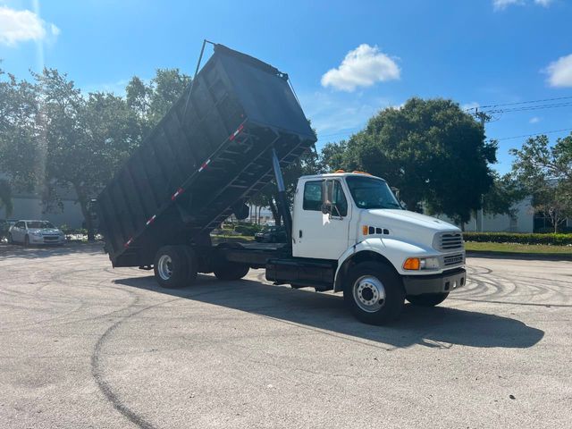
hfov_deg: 67.3
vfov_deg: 53.1
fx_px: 430
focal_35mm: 26
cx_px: 286
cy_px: 214
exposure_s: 1/5076
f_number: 1.5
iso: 50
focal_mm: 5.7
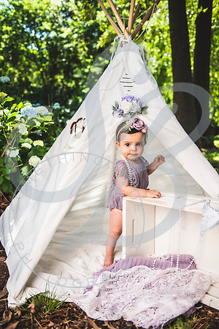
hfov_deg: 42.3
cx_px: 110
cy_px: 164
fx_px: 283
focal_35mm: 31
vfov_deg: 60.3
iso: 100
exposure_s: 1/400
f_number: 2.8
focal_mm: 31
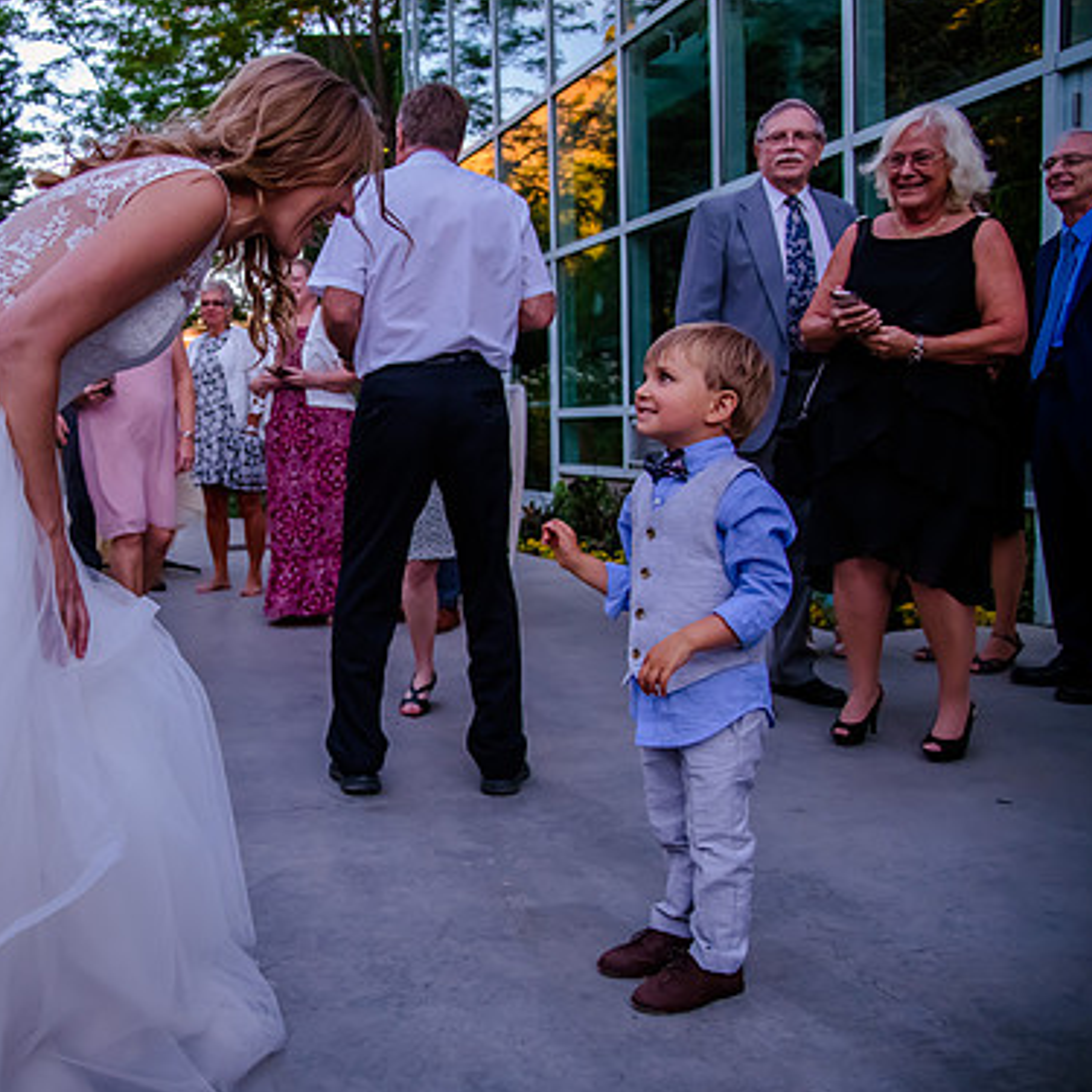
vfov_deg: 51.1
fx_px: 1142
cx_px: 277
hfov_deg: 49.1
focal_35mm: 32
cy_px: 546
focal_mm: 24
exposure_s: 1/640
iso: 3200
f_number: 4
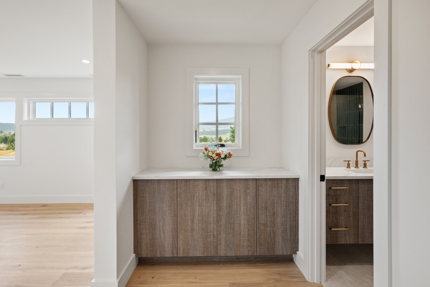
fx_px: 203
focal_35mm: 17
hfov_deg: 93.3
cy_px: 144
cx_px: 215
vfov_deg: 70.4
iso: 640
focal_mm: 17
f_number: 7.1
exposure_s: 1/15
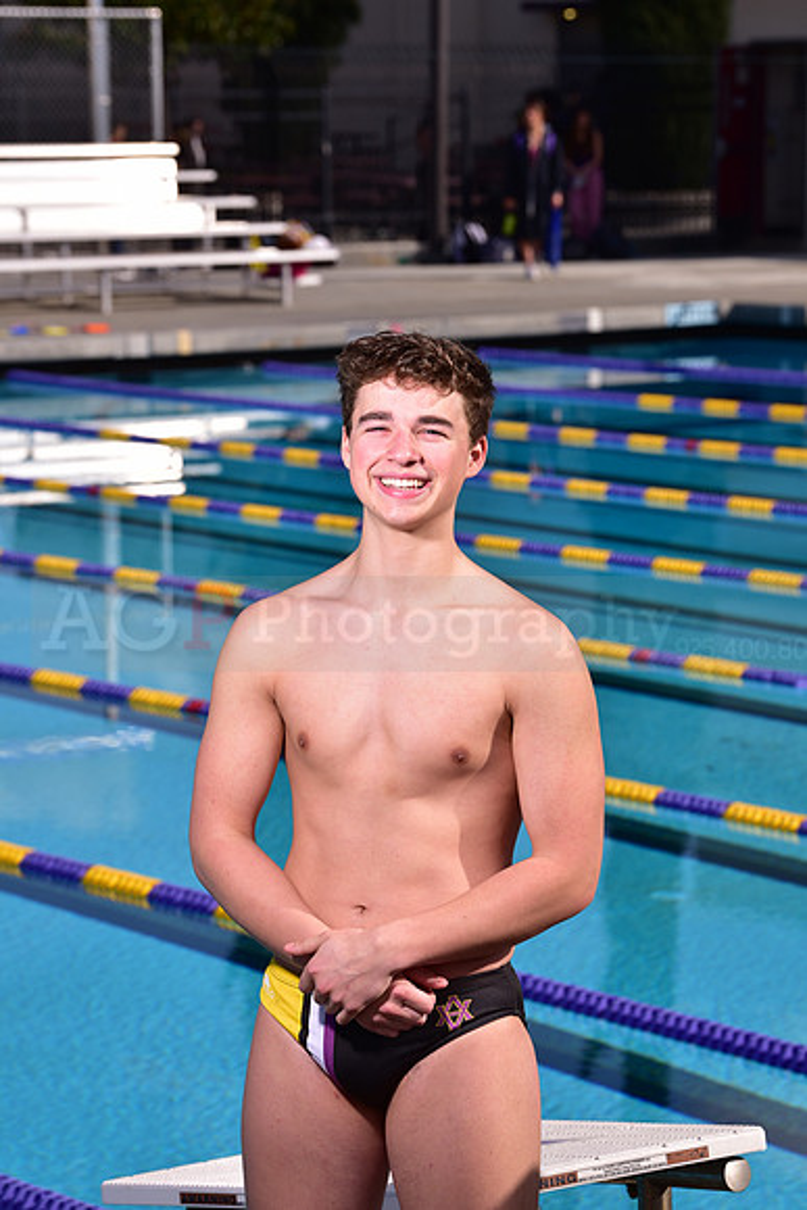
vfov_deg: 15.8
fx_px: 4368
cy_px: 605
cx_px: 404
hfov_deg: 10.6
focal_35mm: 130
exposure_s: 1/250
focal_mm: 130
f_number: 9
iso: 80
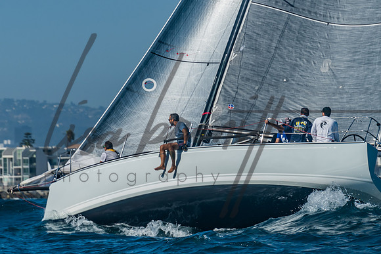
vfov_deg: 3.6
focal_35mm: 387
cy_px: 147
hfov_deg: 5.3
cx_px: 151
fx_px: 4094
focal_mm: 200
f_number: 6.3
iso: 160
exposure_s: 1/640
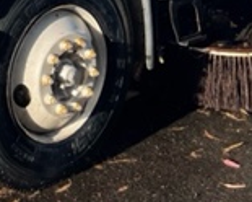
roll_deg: -0.3
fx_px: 783
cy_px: -108
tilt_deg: -5.6
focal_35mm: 105
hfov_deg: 18.1
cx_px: 50
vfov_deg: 13.7
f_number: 1.6
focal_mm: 4.2
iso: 32
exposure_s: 1/2257
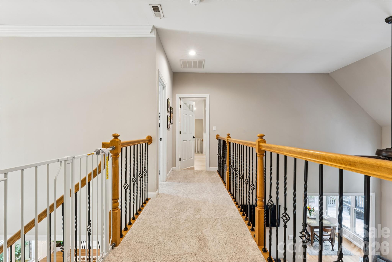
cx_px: 196
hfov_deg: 93.3
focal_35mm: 17
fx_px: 185
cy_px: 131
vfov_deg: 70.4
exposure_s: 2.5
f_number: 13
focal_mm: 17
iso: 100
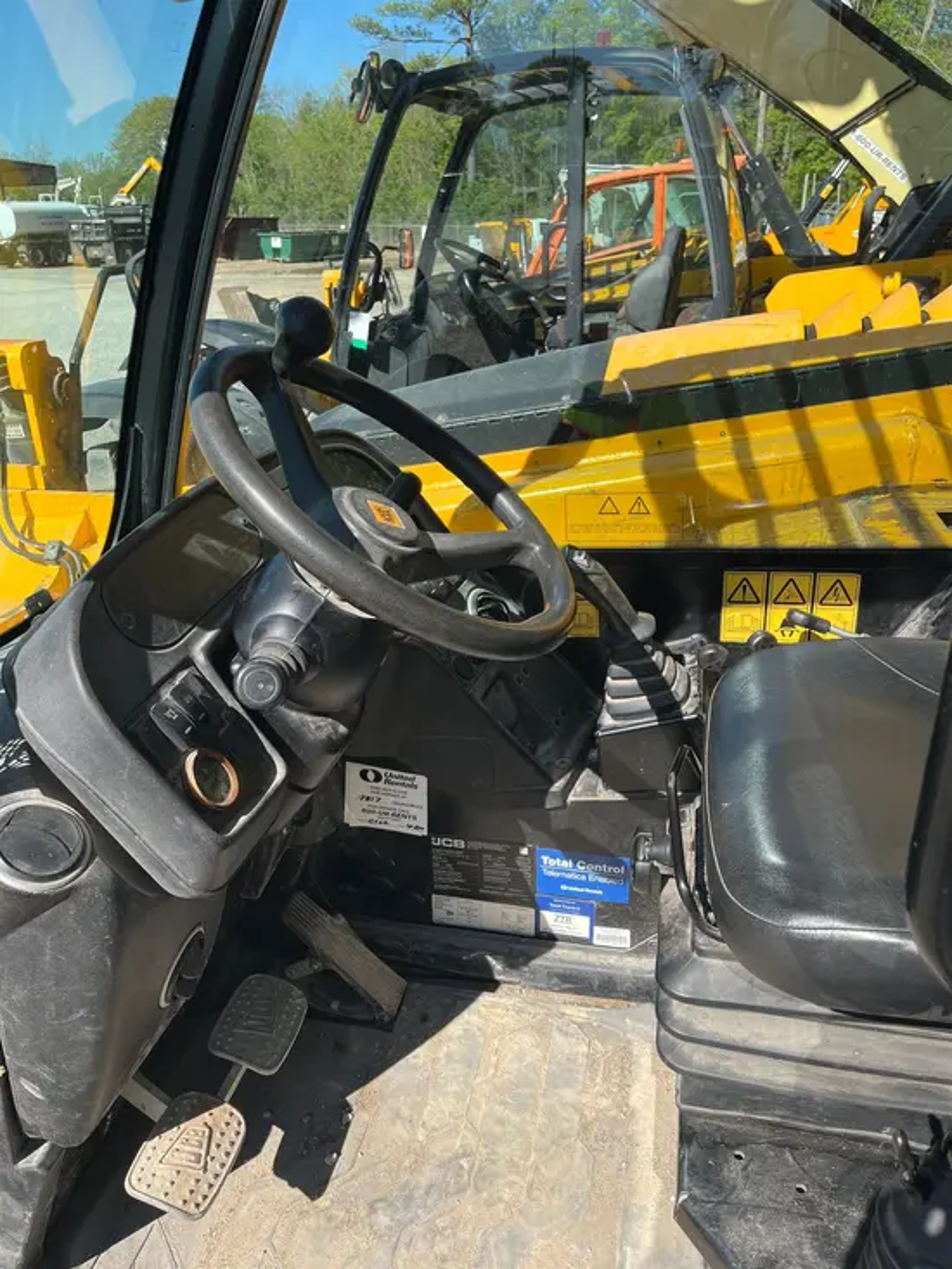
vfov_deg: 67.3
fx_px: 953
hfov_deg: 53.1
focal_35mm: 26
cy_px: 634
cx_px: 476
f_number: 1.6
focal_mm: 5.1
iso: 50
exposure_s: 1/1372
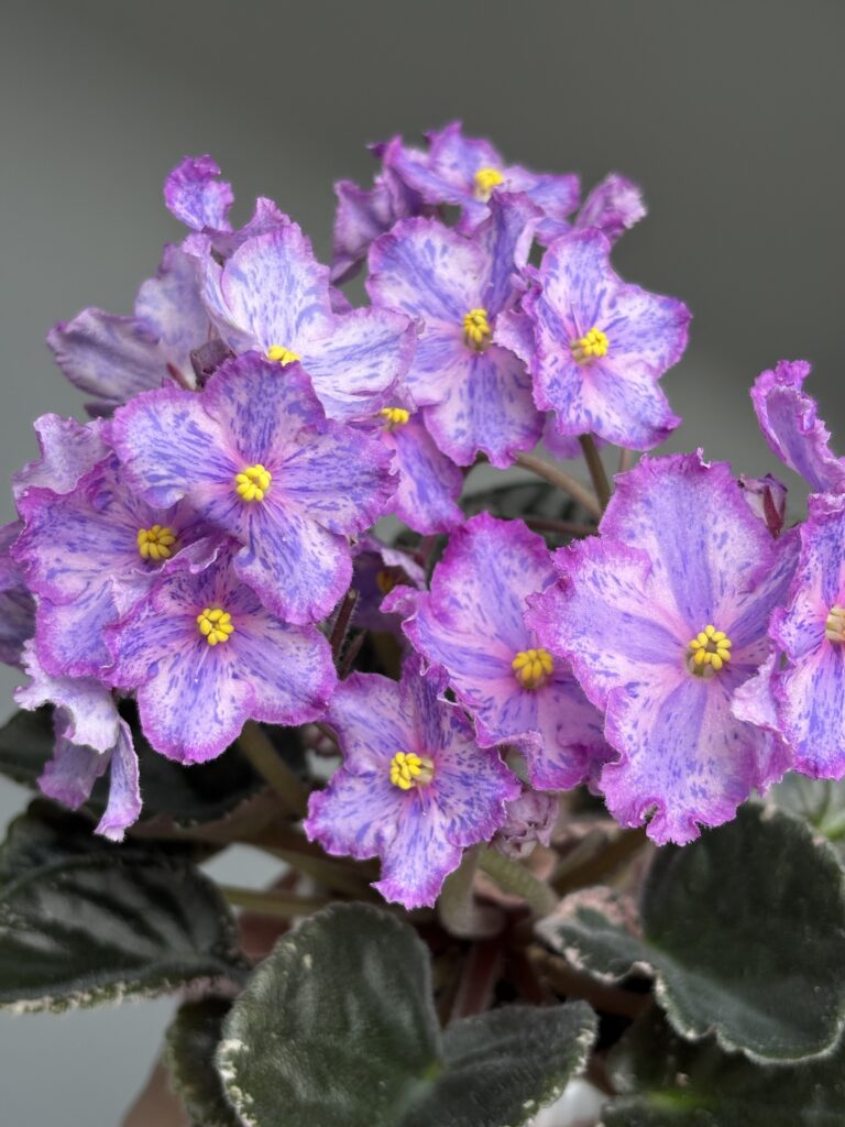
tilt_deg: -28.1
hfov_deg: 28.0
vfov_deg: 36.8
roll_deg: +3.6
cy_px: 564
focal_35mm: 52
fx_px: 1692
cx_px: 422
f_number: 1.6
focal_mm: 5.96
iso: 40
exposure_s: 1/325
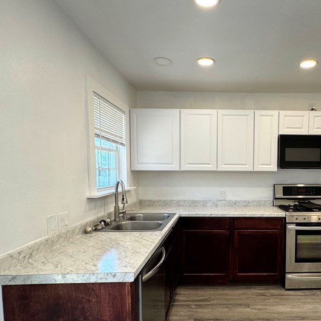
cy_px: 188
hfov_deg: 62.9
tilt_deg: -3.8
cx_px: 222
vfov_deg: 64.6
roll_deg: -0.3
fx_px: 252
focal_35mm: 24
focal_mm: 2.22
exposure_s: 1/120
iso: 125
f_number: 2.2
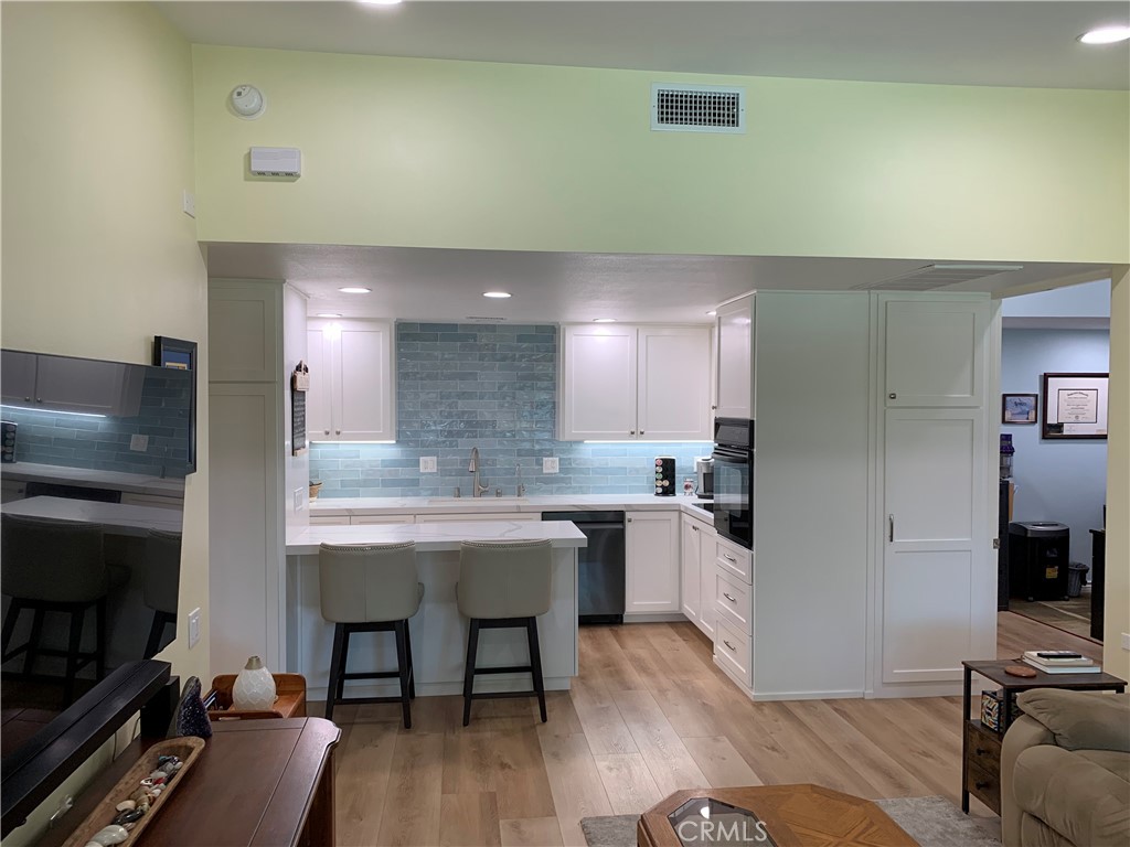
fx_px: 849
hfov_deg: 67.3
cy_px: 424
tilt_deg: -1.8
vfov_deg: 53.1
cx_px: 565
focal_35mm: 26
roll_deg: +0.2
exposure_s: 1/120
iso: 80
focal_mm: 4.25
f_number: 1.8
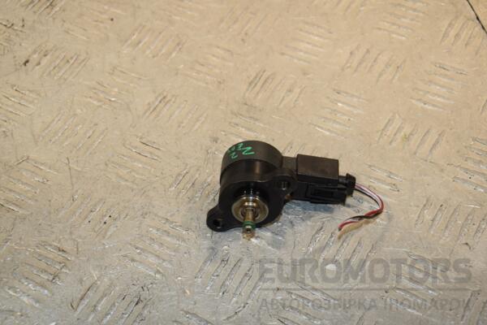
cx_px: 244
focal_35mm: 87
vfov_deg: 15.7
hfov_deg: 23.4
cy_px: 162
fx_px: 1177
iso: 800
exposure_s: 1/200
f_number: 7.1
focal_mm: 58
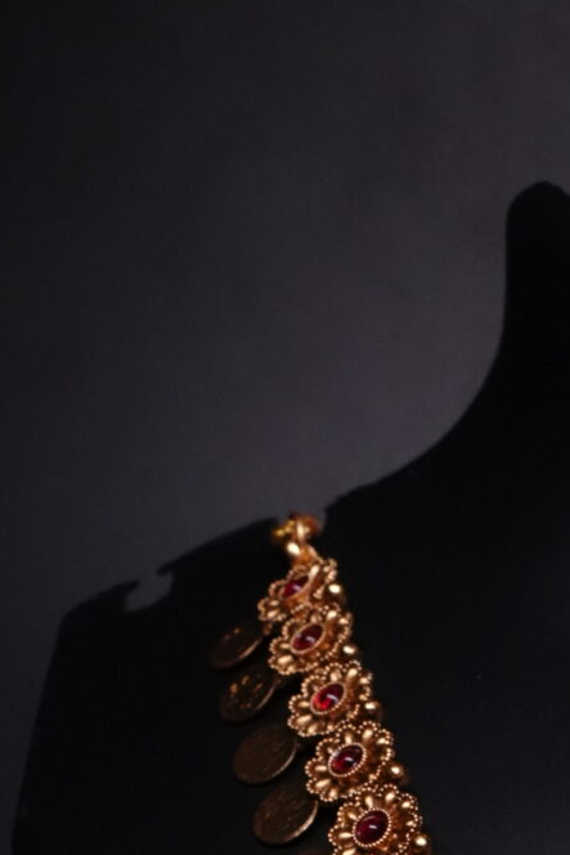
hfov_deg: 9.9
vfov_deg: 14.4
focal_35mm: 135
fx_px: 3204
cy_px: 1185
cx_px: 860
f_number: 10
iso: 4000
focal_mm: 35
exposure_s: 1/125
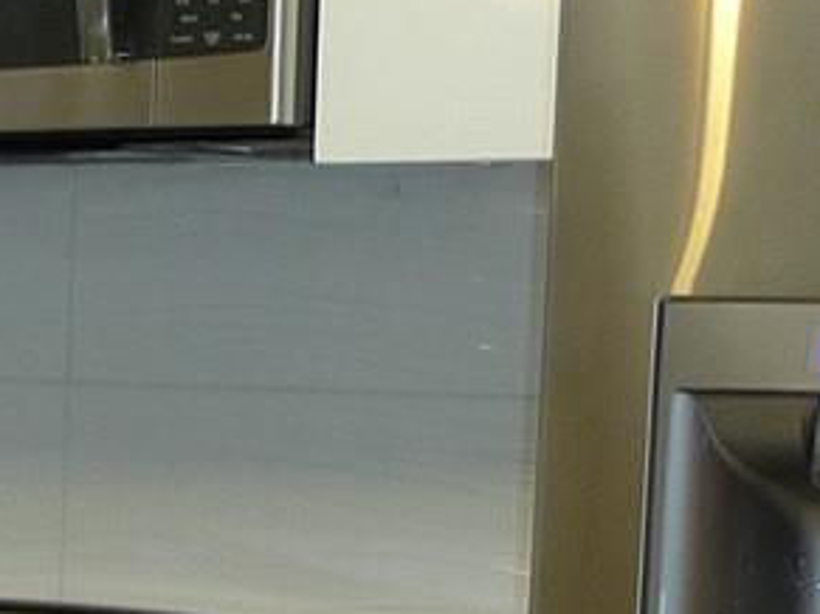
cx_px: -998
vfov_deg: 9.5
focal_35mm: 154
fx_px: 3647
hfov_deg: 11.2
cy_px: 710
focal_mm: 4.7
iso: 100
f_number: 3.3
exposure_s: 1/30
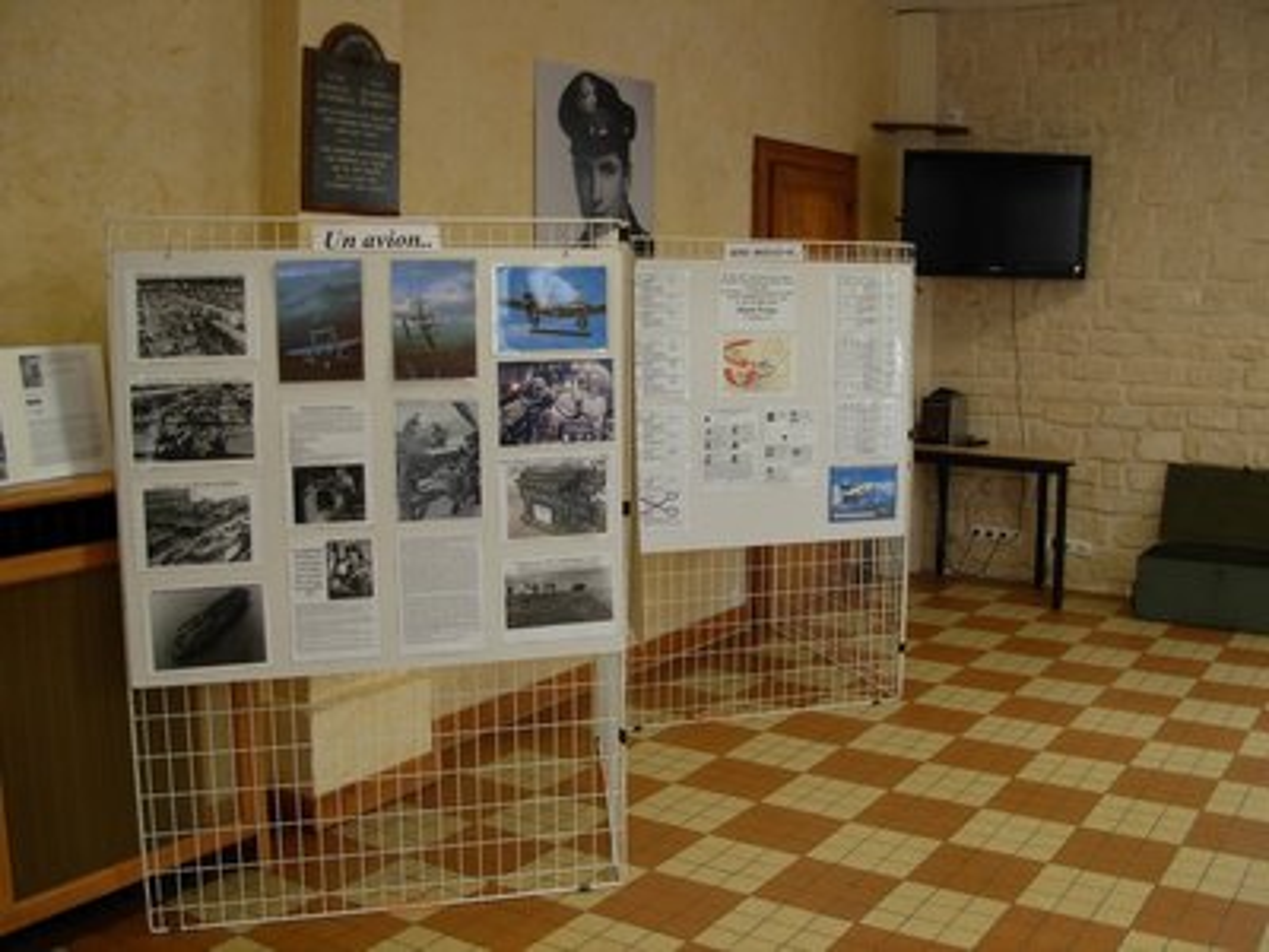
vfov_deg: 37.7
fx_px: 1393
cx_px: 634
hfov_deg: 49.0
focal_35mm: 38
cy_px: 476
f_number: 2.9
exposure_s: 1/26.1
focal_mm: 6.3
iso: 79
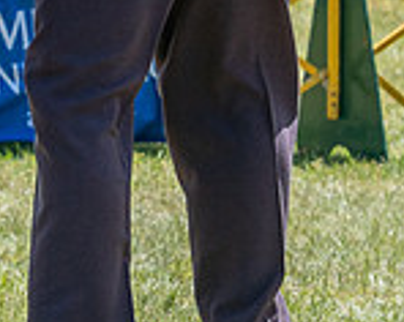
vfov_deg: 3.8
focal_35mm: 404
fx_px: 4824
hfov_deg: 4.8
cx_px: -266
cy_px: -139
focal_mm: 94
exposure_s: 1/1600
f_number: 7.1
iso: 800
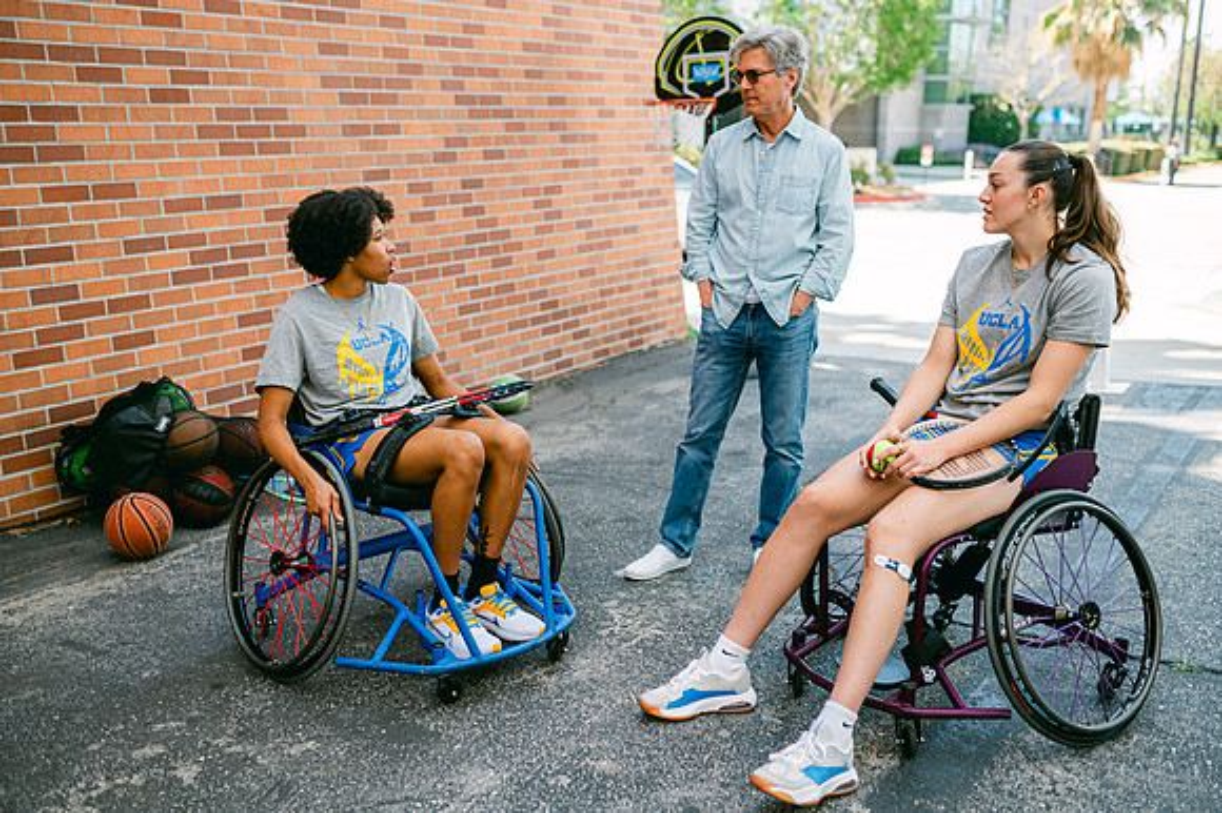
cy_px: 406
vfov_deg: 36.9
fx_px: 1217
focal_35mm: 36
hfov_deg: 53.3
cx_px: 602
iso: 100
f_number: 2
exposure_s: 1/800
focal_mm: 35
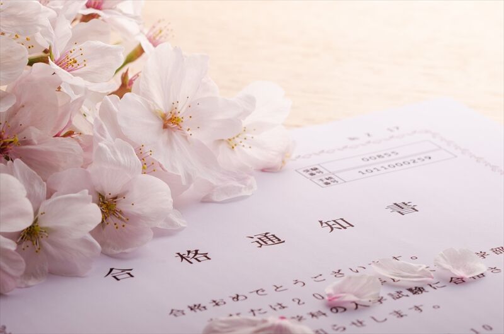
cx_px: 252
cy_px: 167
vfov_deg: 8.7
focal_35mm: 158
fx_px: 2201
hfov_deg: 13.1
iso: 100
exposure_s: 1/125
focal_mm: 105
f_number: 11
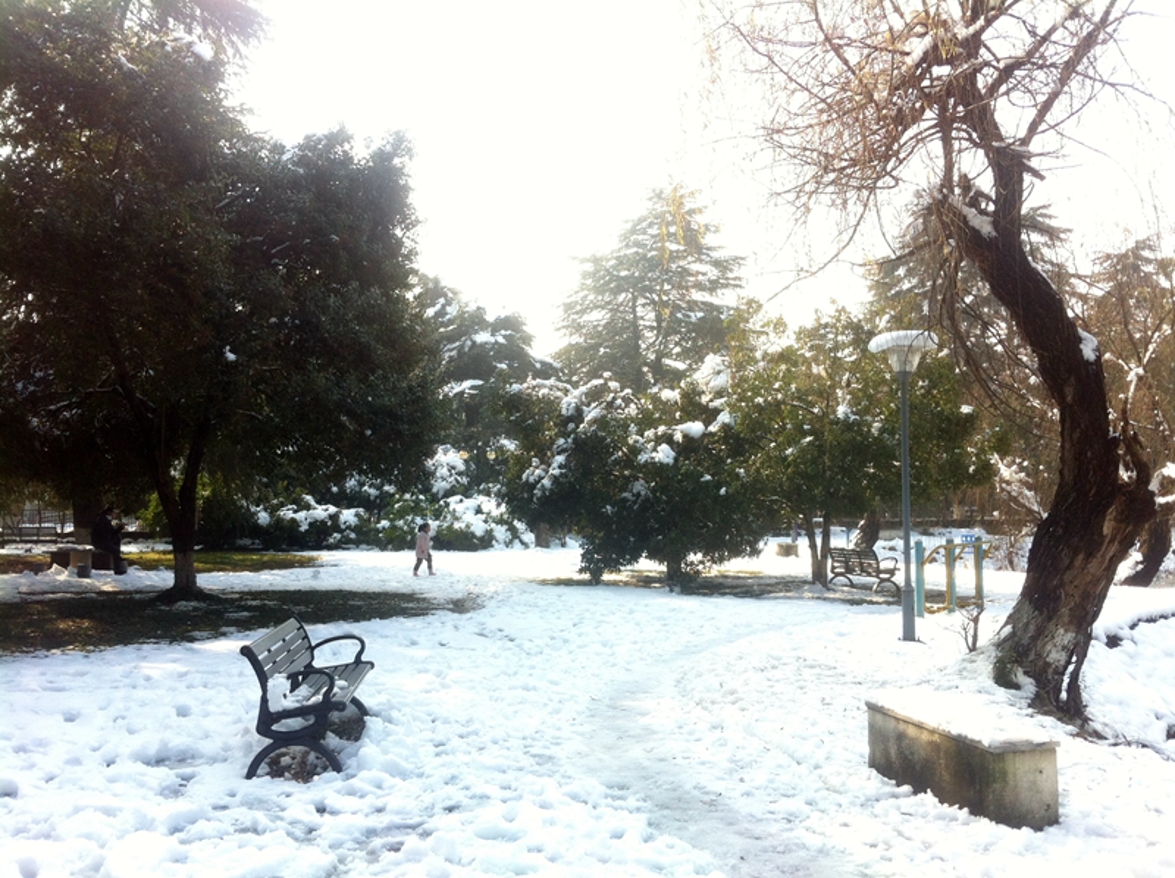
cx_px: 588
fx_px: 1187
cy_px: 439
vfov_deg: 40.6
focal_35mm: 35
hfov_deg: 52.7
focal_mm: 3.85
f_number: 2.8
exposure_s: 1/408
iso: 80
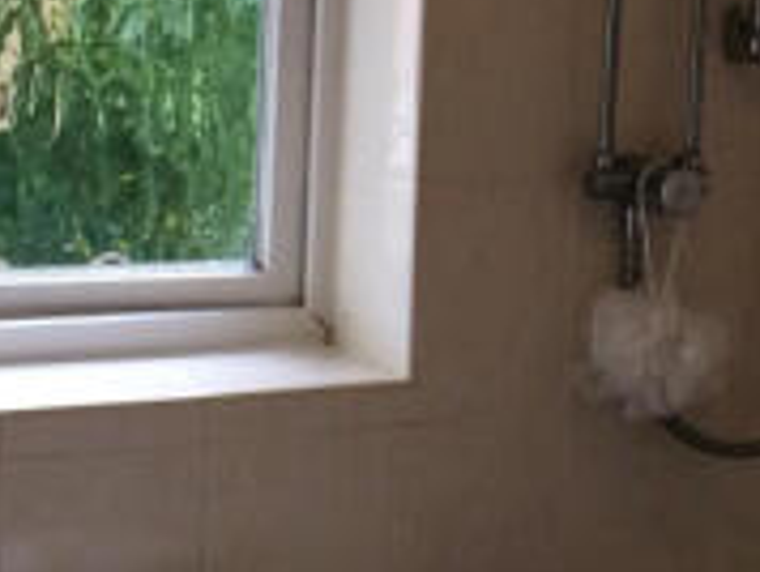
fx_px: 2155
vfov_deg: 15.1
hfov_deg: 19.8
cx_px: 613
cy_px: 147
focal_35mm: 98
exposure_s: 1/30
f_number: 2.2
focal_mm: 4.12
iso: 50
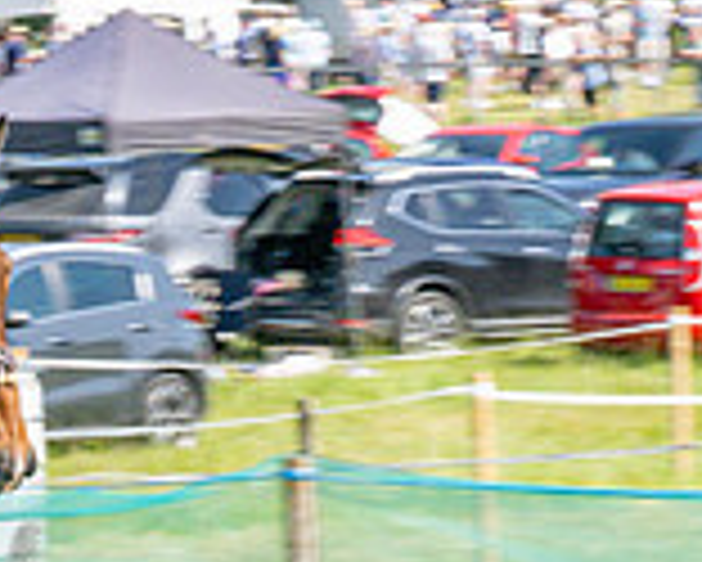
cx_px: -503
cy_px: 580
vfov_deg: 3.6
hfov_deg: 4.5
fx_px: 8877
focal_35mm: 427
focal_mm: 70
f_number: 18
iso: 200
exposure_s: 1/160
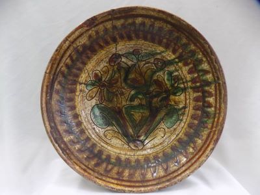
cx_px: 130
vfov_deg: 58.9
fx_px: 173
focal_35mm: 23
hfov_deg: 73.9
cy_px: 98
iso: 280
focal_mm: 4
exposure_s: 1/30
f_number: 3.1
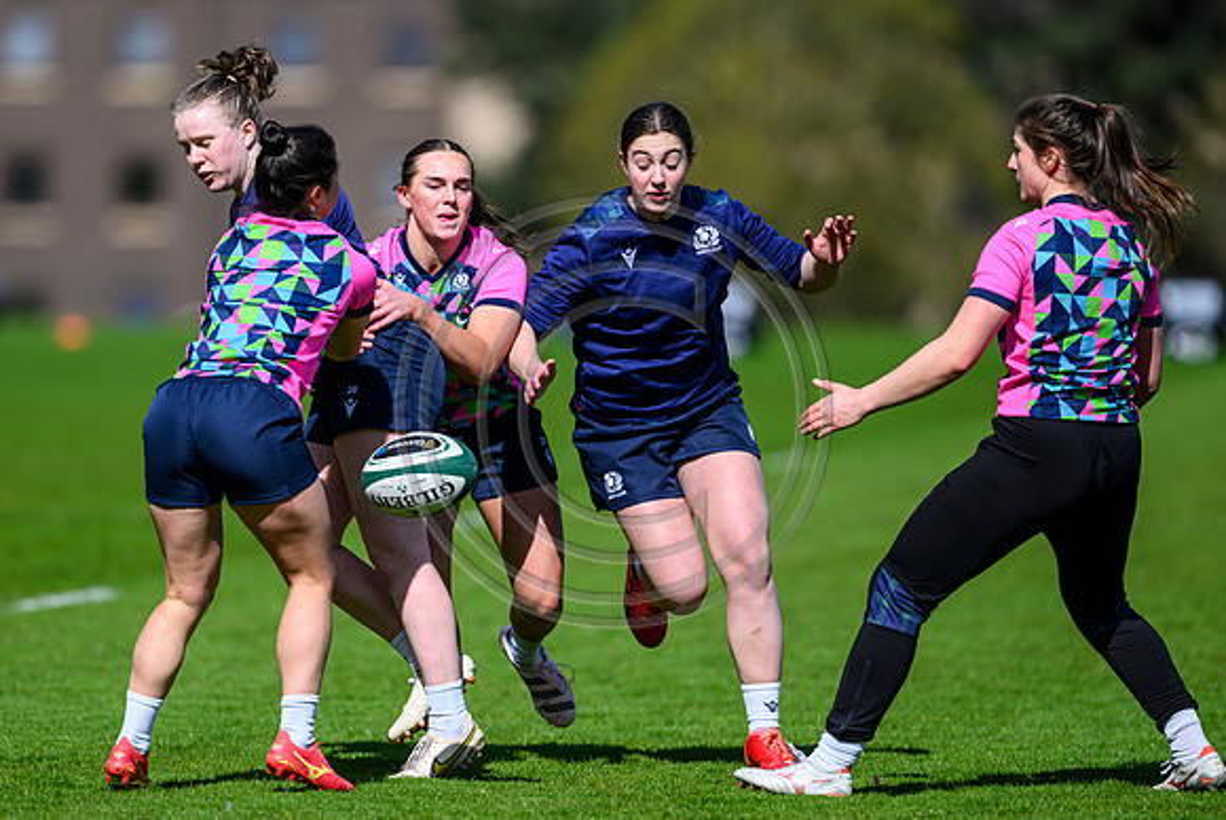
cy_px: 397
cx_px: 542
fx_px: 15262
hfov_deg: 4.6
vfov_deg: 3.1
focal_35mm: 448
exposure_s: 1/4000
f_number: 3.2
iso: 250
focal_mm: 400
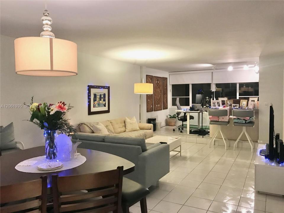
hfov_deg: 63.4
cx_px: 142
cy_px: 106
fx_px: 230
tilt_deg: -2.9
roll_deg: +0.6
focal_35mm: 28
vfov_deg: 49.7
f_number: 1.8
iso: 64
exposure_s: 1/15
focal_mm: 3.99
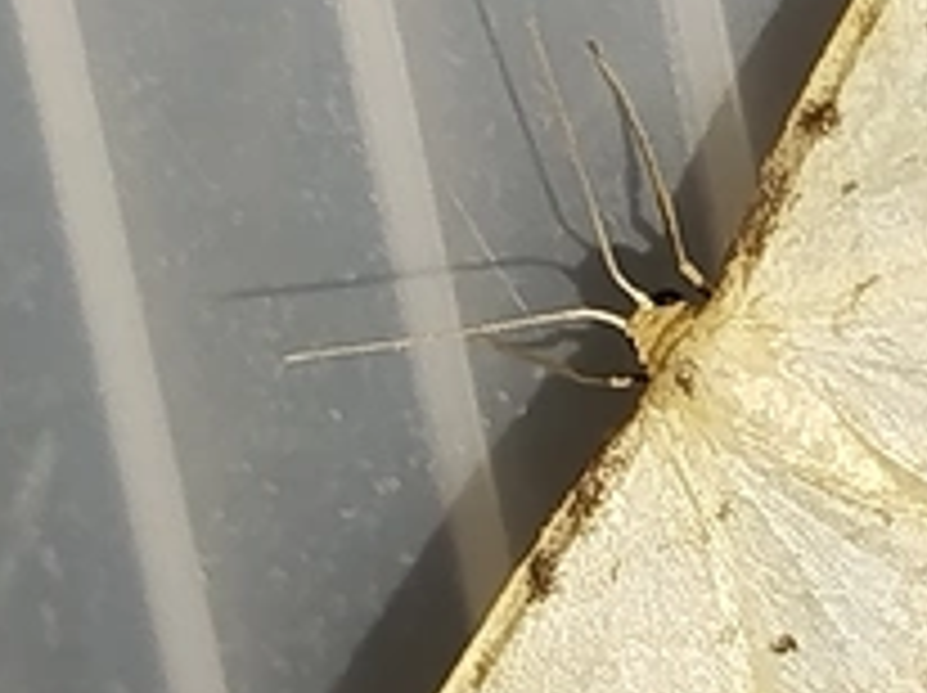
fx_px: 6152
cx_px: 585
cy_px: 320
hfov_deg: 8.6
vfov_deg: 6.4
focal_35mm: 230
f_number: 1.7
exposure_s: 1/50
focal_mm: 5.31
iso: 125
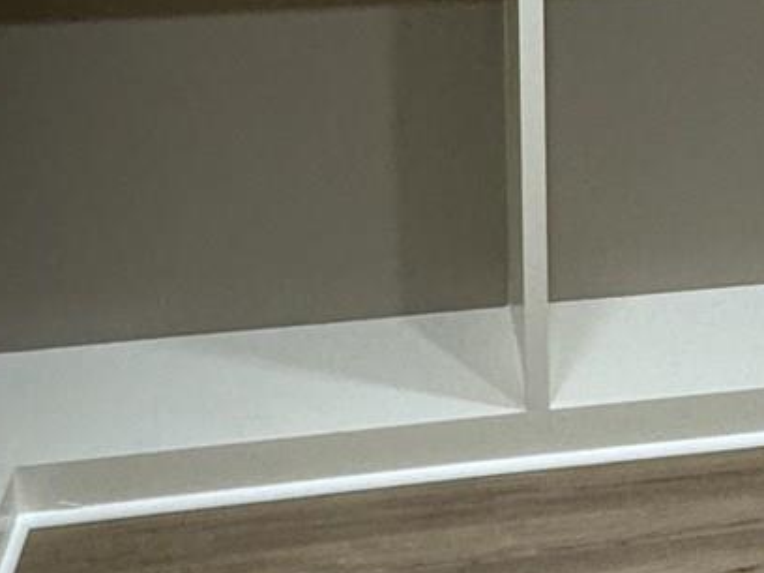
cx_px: 786
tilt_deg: -12.2
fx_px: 1744
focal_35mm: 79
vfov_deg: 17.8
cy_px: -96
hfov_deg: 23.5
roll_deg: -0.8
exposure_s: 1/120
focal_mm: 2.22
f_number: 2.2
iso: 250
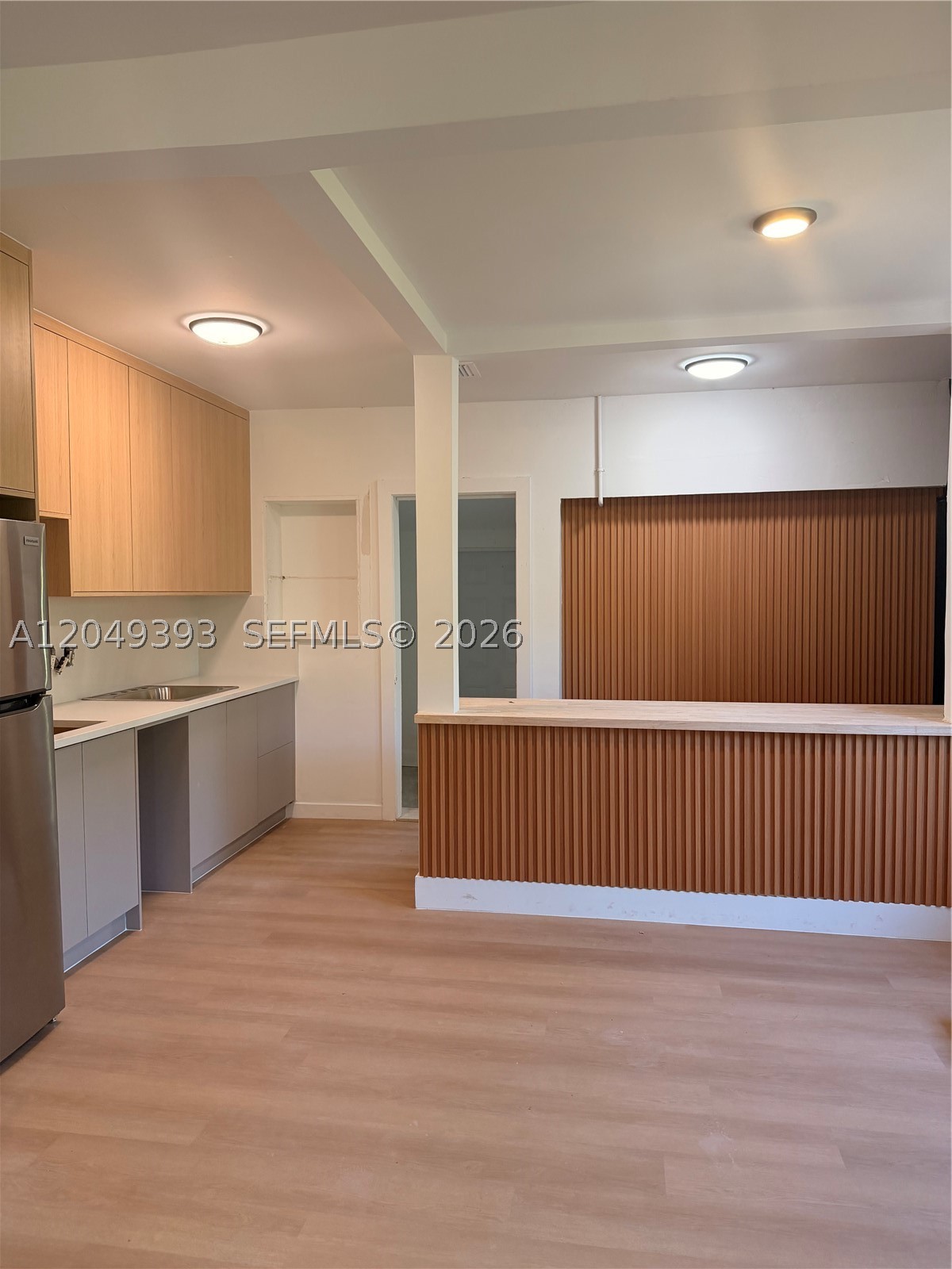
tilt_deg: -3.7
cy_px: 634
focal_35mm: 24
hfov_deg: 56.8
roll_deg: +0.2
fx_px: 880
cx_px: 476
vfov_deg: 71.6
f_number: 1.78
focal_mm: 6.76
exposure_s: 1/121
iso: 200
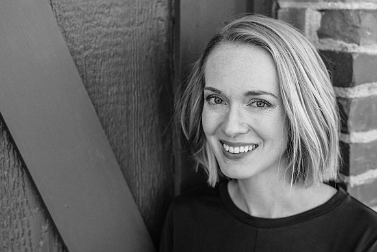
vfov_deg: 20.2
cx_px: 188
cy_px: 106
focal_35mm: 67
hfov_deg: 30.0
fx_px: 705
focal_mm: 58
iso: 125
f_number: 3.2
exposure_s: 1/320
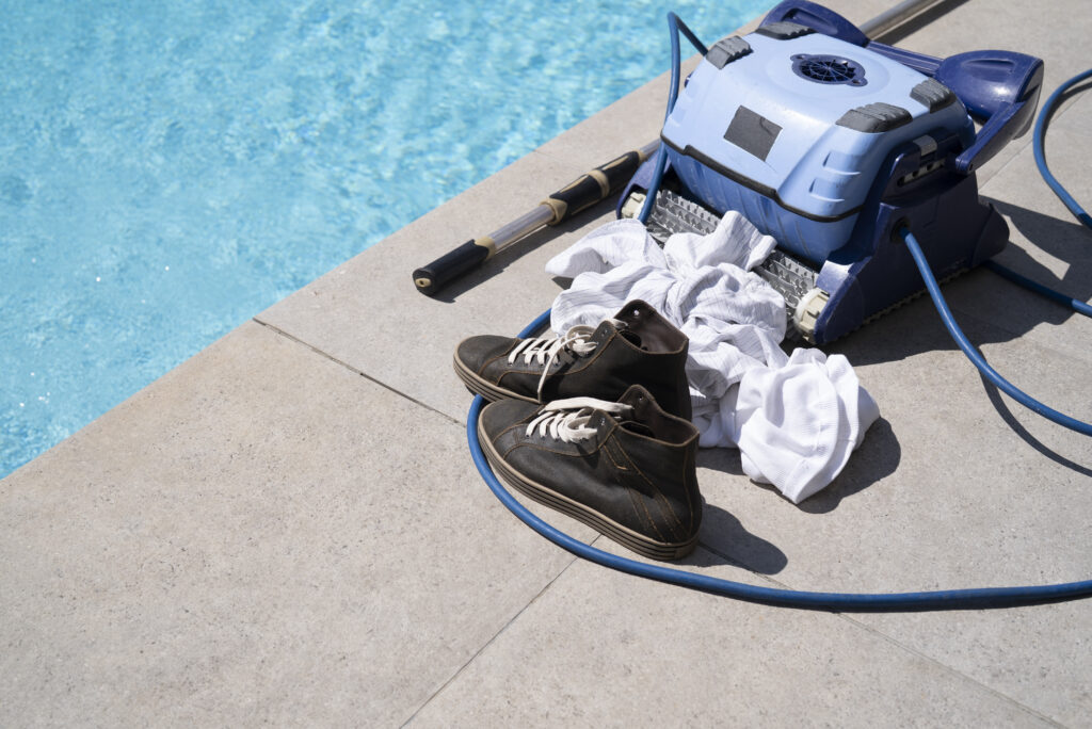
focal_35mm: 50
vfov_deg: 27.0
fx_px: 1517
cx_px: 546
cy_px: 364
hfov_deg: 39.6
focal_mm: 50
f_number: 5
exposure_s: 1/800
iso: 80
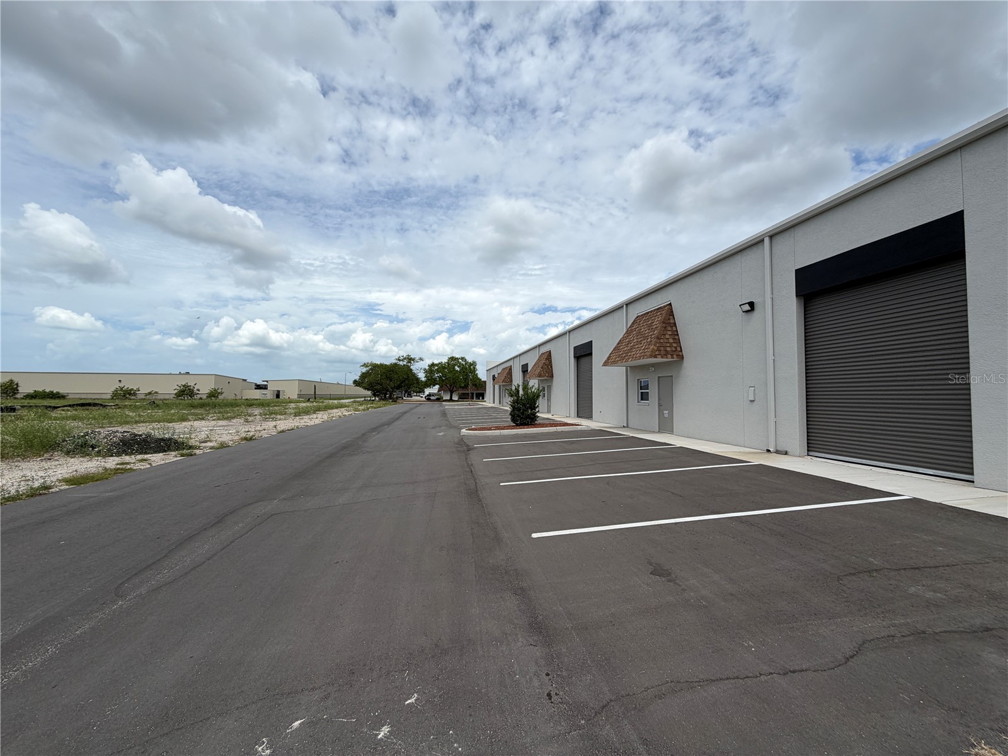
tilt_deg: +3.1
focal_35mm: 14
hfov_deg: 102.1
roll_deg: -0.2
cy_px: 378
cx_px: 504
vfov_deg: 85.7
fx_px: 408
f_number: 2.2
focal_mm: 2.22
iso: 20
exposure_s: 1/1464
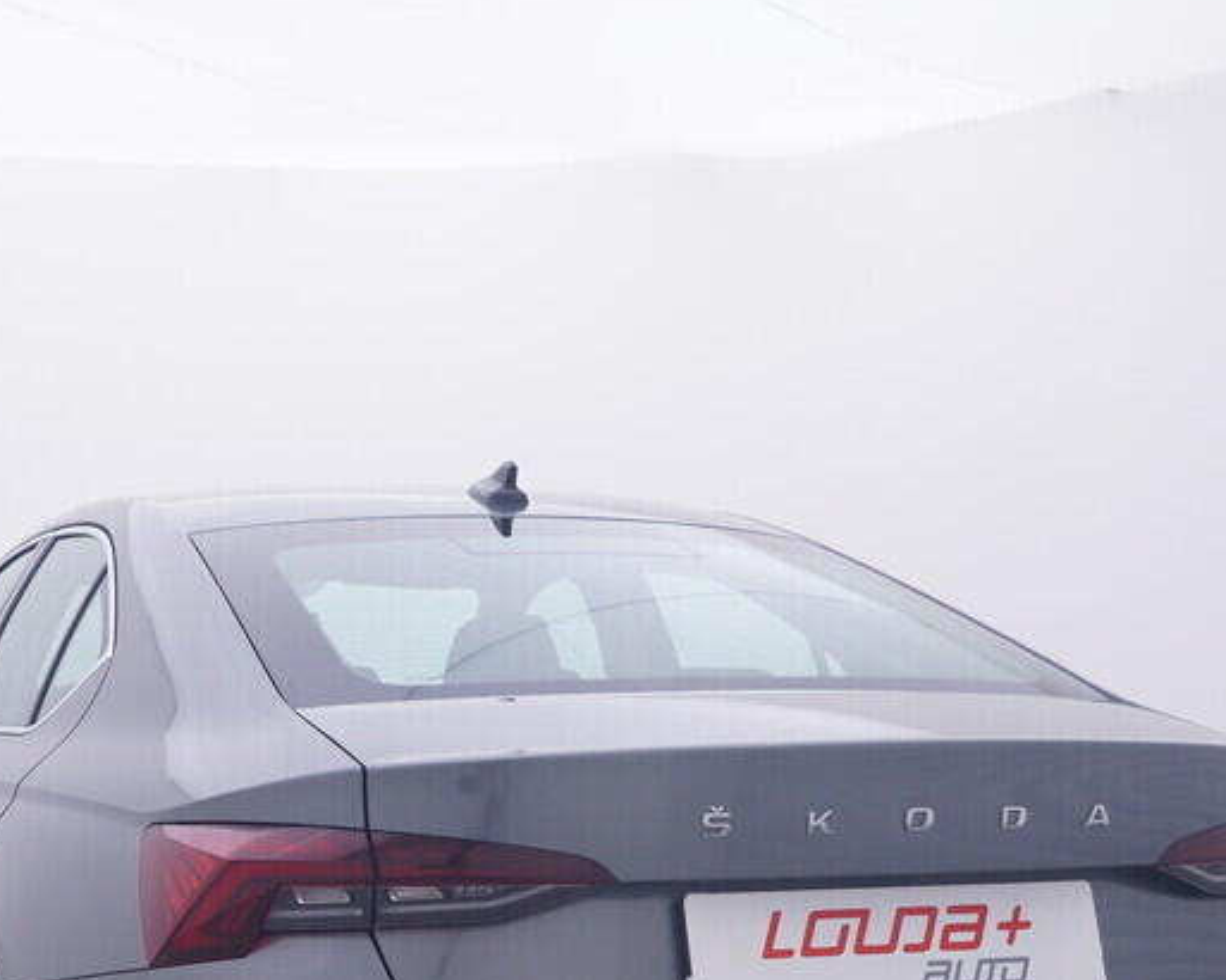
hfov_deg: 31.1
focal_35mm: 59
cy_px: 748
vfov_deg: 25.3
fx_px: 2152
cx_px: 270
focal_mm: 15
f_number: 5
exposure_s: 1/80
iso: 200
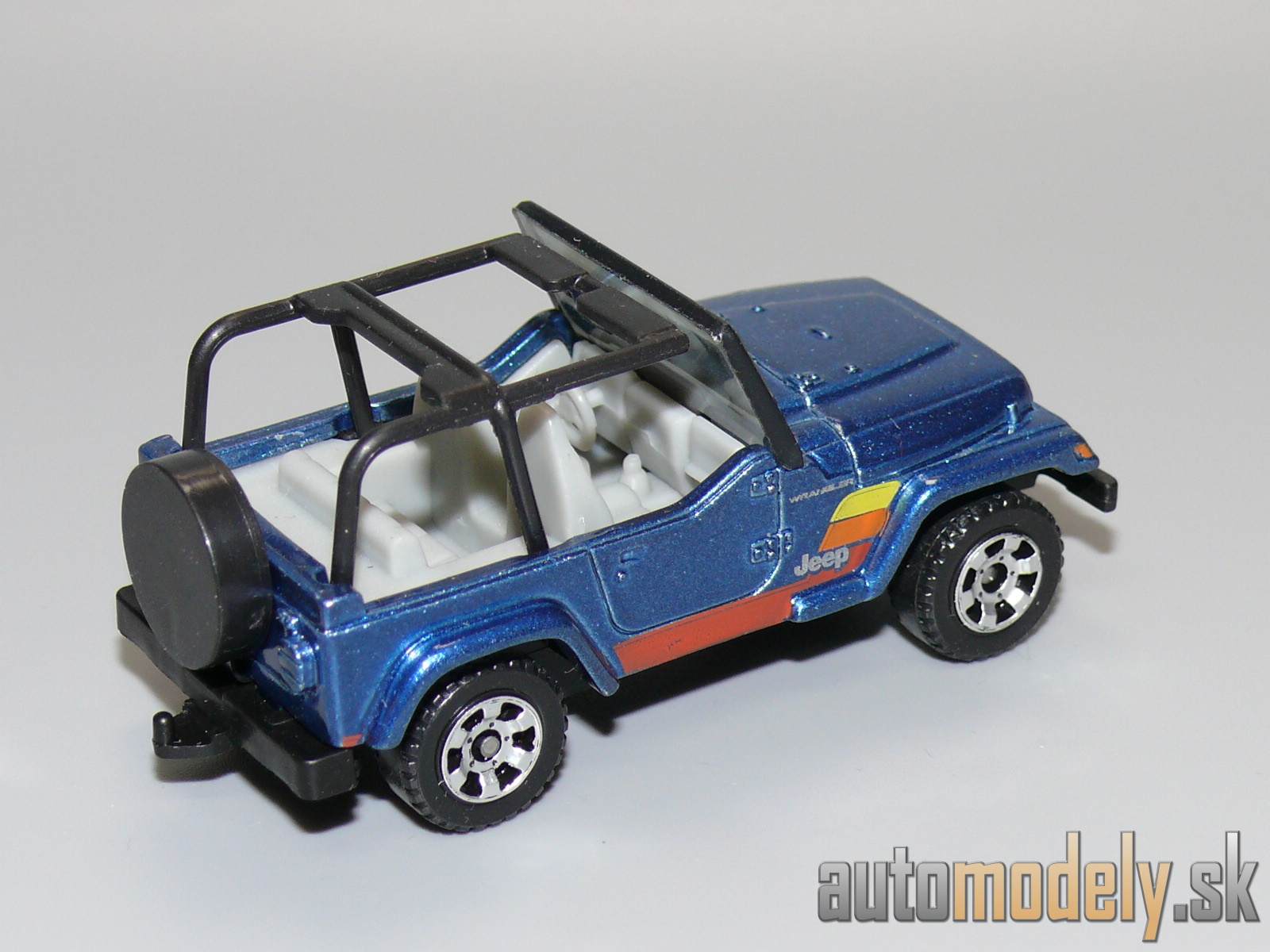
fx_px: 3962
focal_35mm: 108
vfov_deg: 13.7
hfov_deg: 18.2
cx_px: 635
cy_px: 476
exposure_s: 1/30
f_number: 4
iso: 100
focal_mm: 13.8
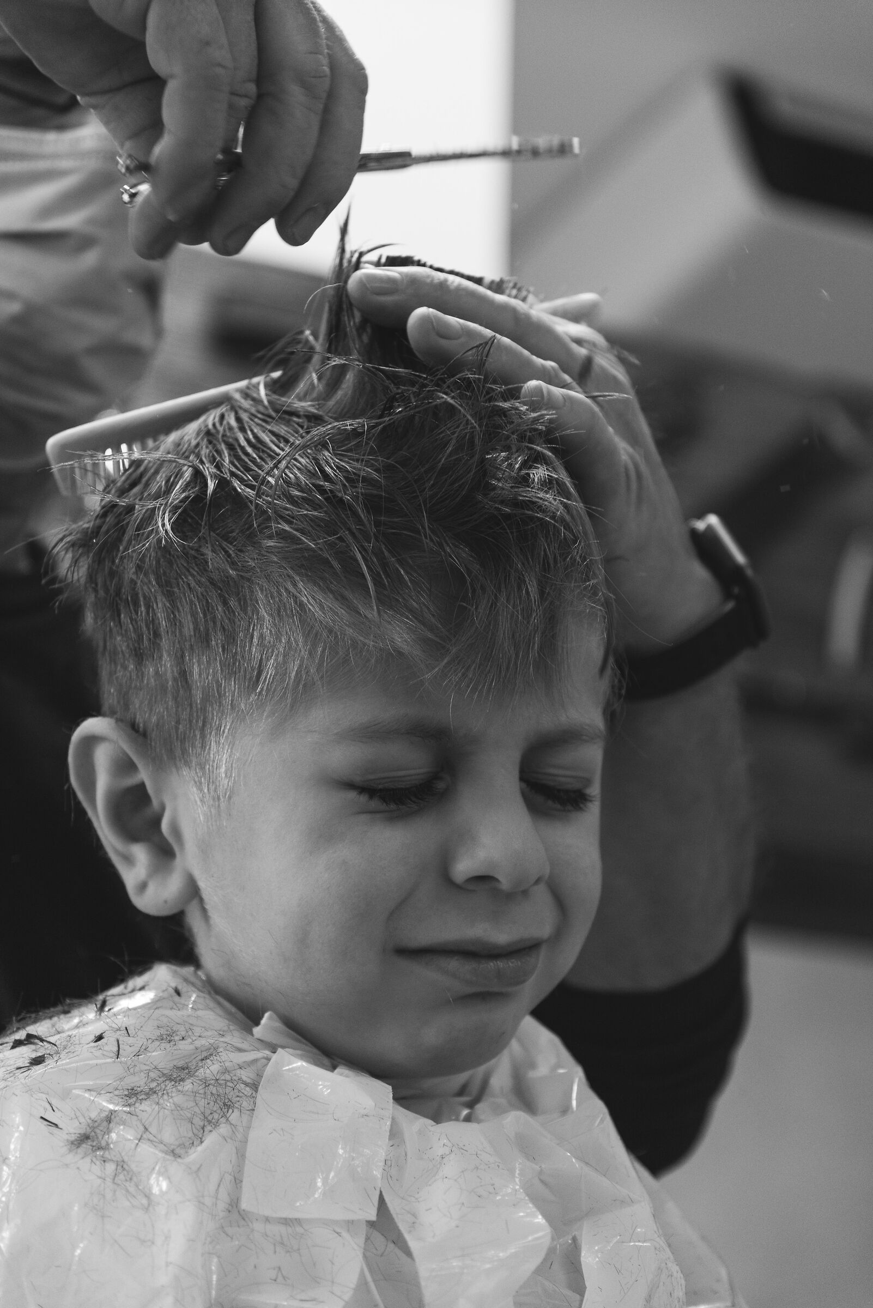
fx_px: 3089
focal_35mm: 85
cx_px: 436
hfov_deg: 16.1
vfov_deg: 23.9
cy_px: 654
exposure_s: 1/200
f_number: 4.5
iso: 1250
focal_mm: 85
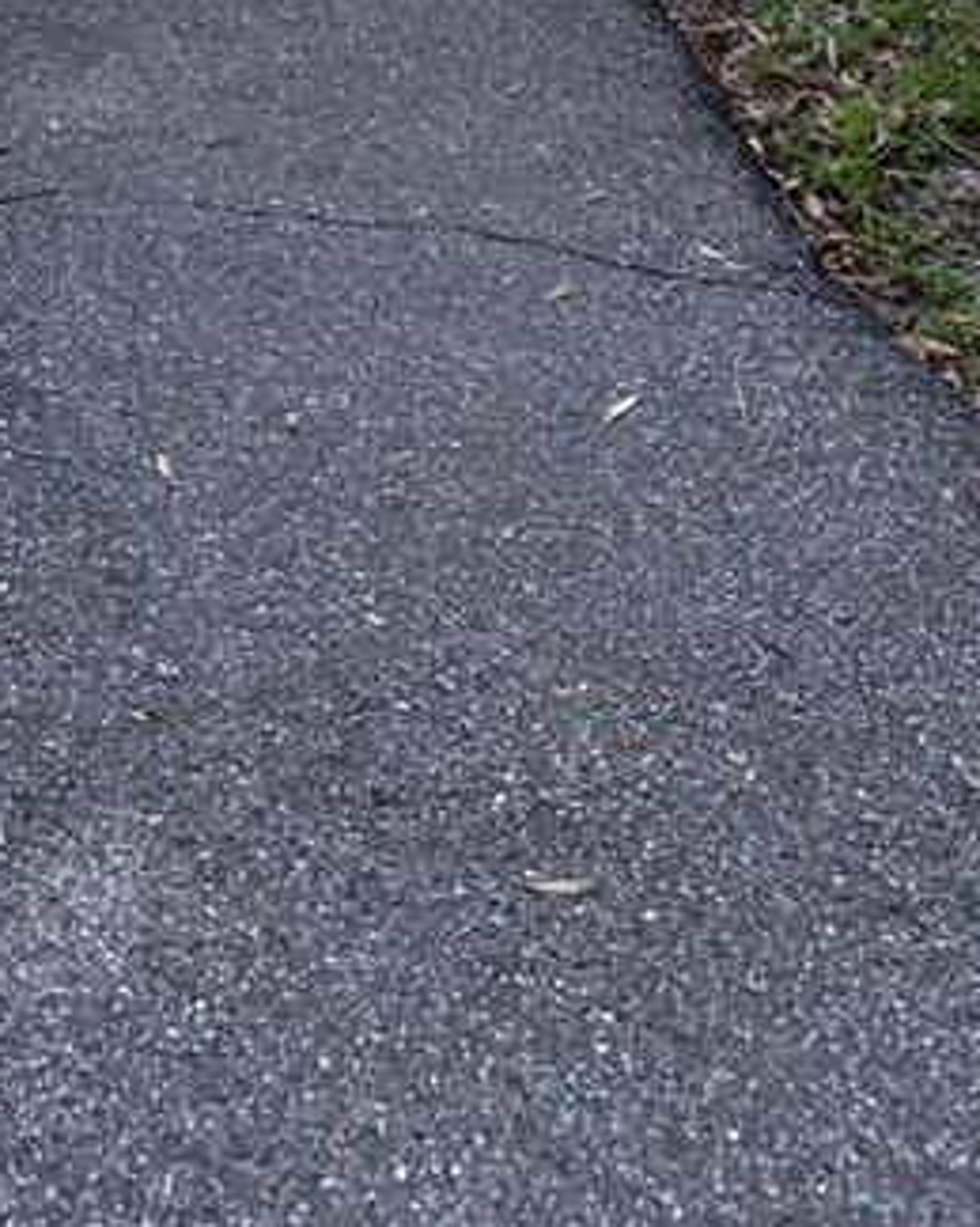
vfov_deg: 16.7
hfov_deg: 16.2
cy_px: -1038
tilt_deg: +2.1
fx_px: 3410
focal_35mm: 94
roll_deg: -1.0
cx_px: 201
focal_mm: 4.25
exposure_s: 1/209
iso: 25
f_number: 1.8
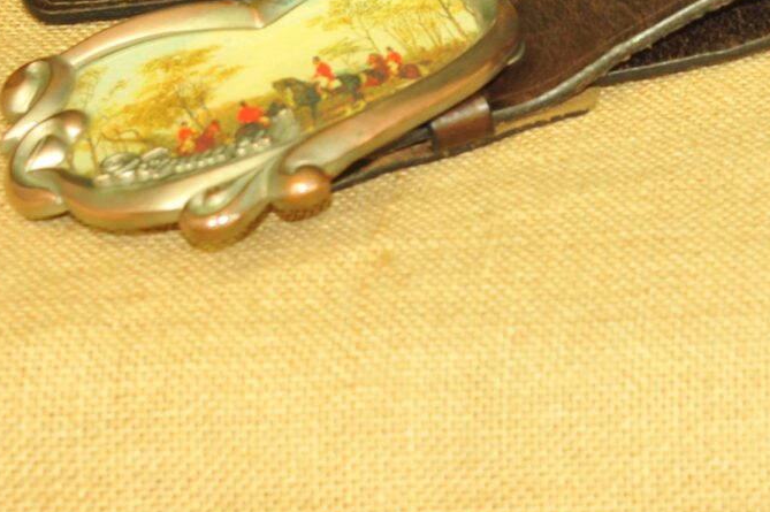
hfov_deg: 11.3
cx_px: 1129
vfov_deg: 7.7
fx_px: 3762
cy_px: -226
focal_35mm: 176
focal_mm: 46
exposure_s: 1/60
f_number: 5
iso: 1250
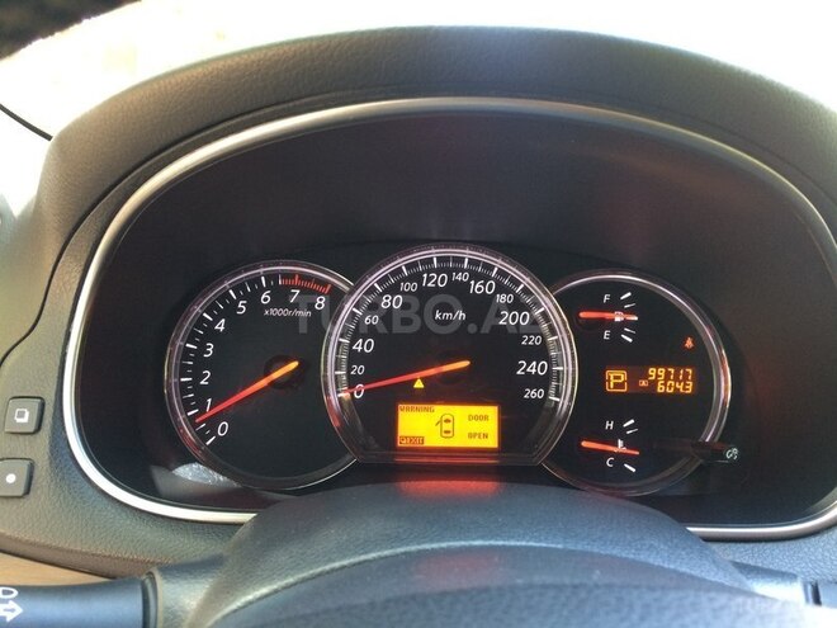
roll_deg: -1.1
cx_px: 418
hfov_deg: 61.7
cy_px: 314
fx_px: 701
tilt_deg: -14.1
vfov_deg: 48.2
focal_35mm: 29
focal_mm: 4.15
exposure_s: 1/33
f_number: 2.2
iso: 125
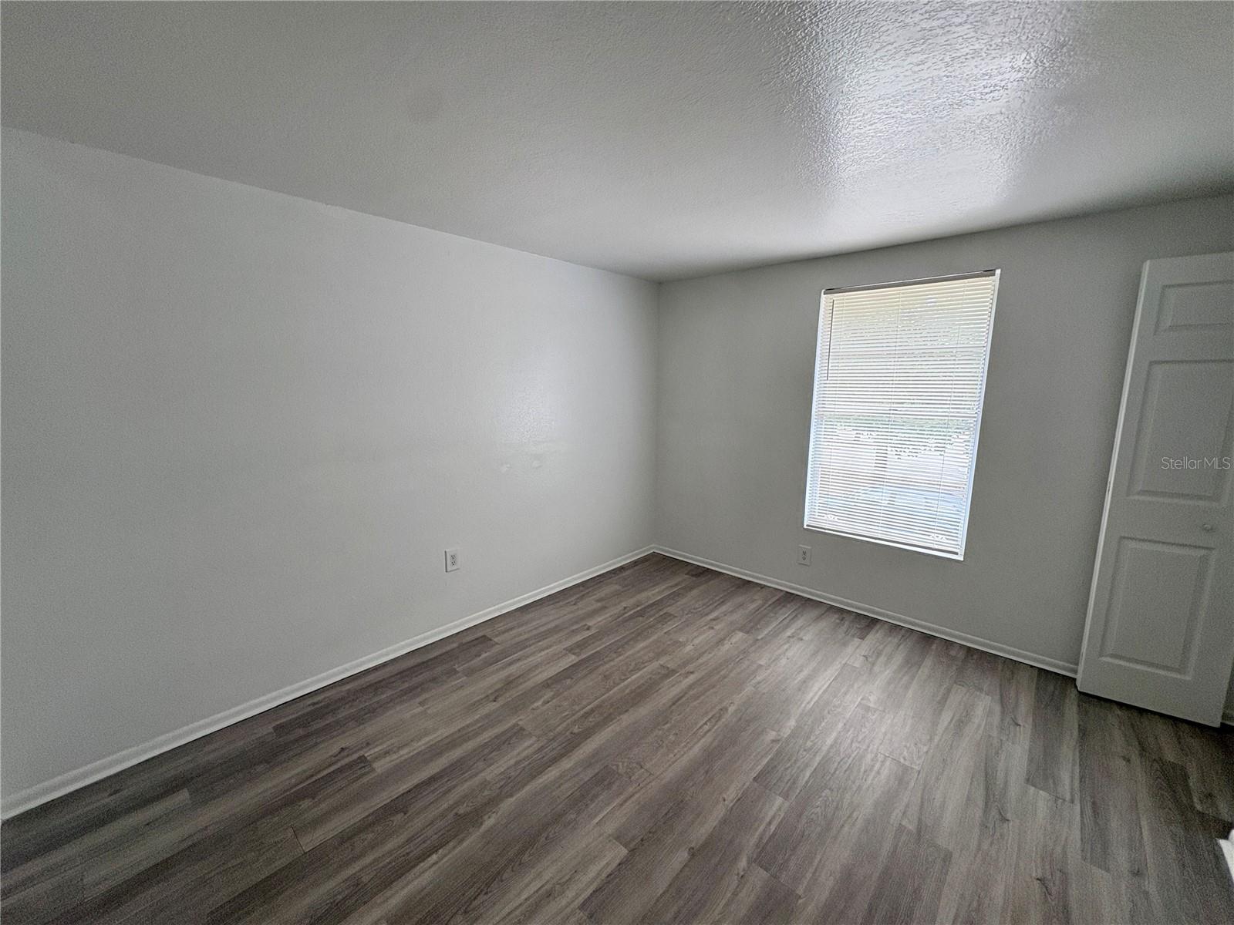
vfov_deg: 85.7
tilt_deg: -9.9
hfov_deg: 102.1
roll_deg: +0.4
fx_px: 499
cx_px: 617
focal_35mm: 14
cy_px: 462
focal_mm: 2.22
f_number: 2.2
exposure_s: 1/99
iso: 80
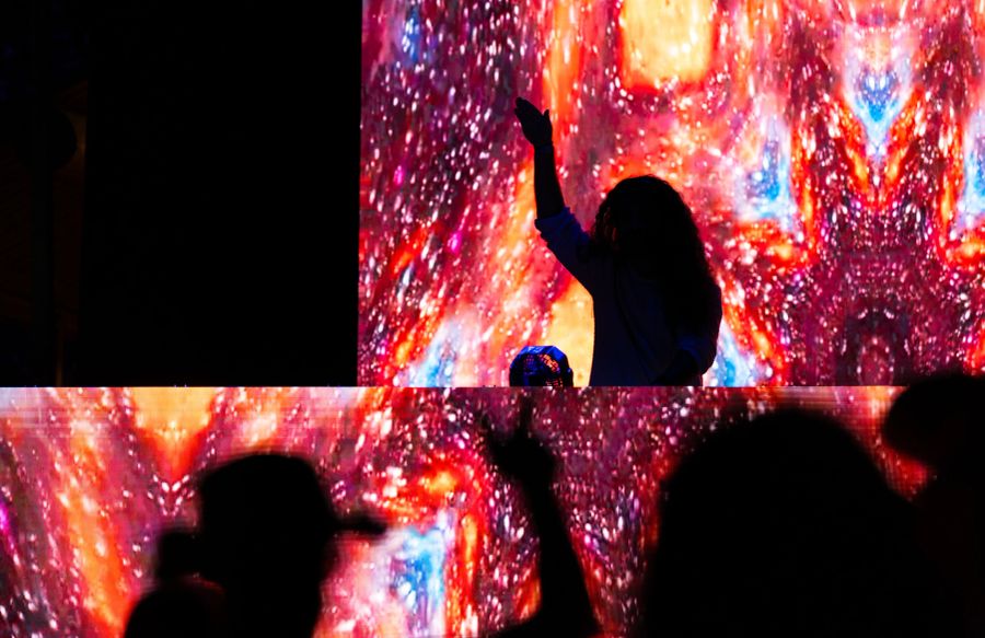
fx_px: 3871
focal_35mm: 143
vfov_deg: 9.4
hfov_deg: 14.5
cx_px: 498
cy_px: 309
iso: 1250
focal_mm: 139
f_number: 3.2
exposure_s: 1/60
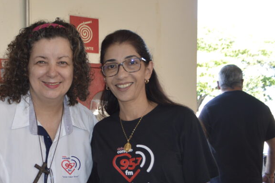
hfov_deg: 32.6
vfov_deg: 22.5
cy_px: 155
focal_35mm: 59
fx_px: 450
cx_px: 37
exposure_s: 1/80
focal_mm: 22
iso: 400
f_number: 4
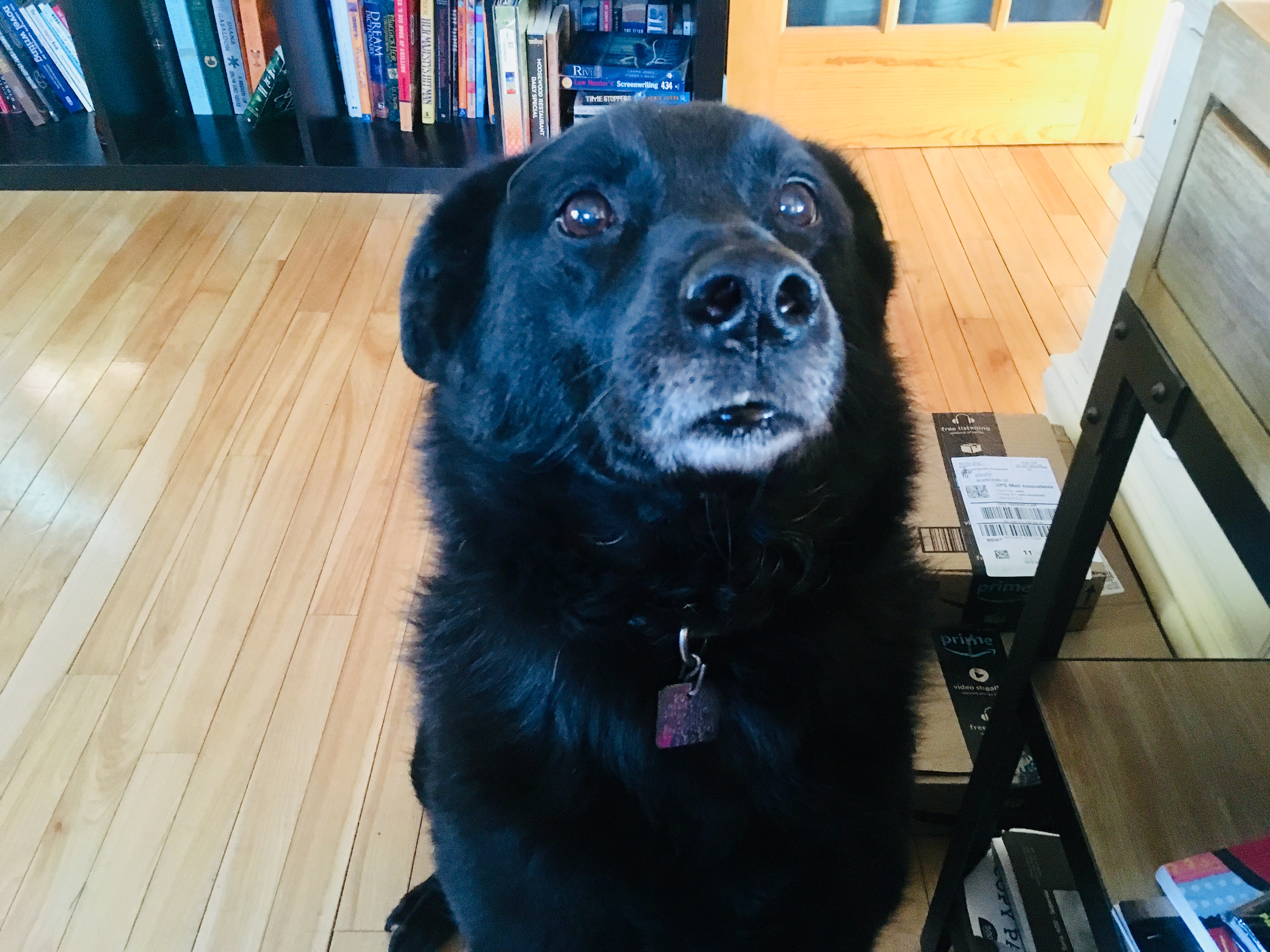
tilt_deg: -40.0
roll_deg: -0.9
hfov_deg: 61.7
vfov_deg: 48.2
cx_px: 635
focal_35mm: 29
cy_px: 476
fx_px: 1064
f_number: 2.2
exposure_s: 1/15
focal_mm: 4.15
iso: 320
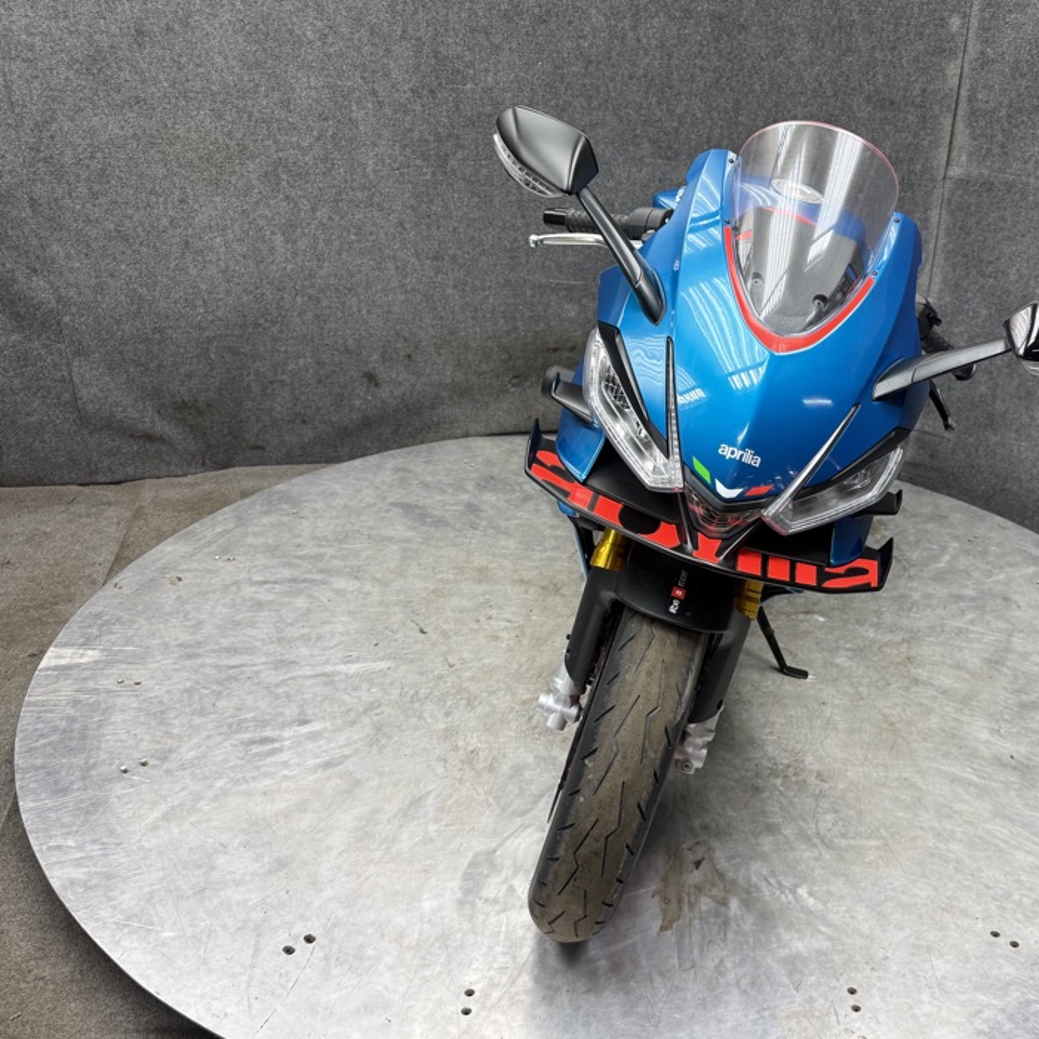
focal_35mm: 31
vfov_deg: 52.5
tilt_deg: -25.2
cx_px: 701
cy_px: 528
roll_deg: -4.0
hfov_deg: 51.5
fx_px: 1053
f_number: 1.78
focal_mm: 6.76
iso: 125
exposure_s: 1/120
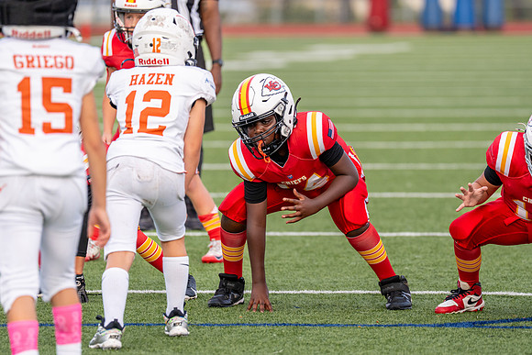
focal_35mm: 321
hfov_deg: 6.4
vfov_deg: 4.3
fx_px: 4749
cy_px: 182
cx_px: 315
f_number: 2.8
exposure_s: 1/2500
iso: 400
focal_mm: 200
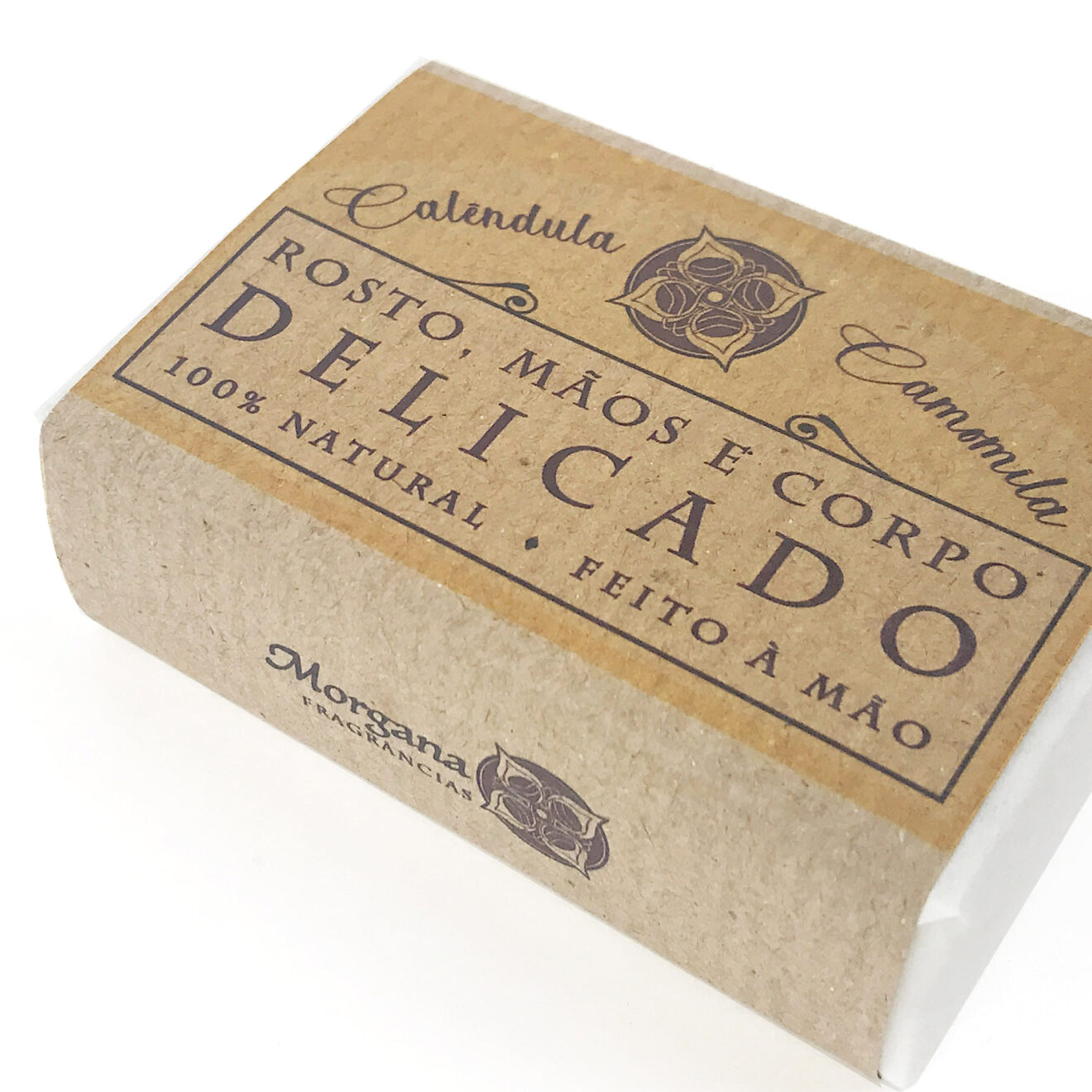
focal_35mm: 48
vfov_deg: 35.4
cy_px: 563
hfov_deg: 35.3
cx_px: 635
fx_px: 1713
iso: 20
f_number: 1.8
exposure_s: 1/997
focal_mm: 3.99
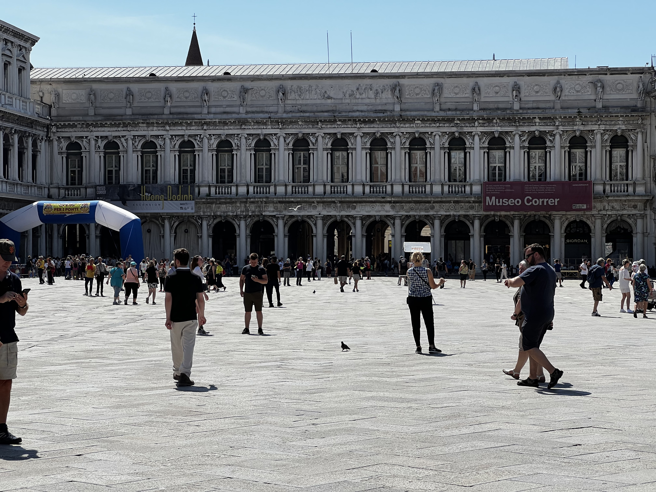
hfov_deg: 25.3
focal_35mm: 77
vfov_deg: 19.1
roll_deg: +0.3
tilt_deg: +1.4
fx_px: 1459
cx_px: 328
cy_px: 246
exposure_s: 1/1119
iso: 32
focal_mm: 9
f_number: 2.8
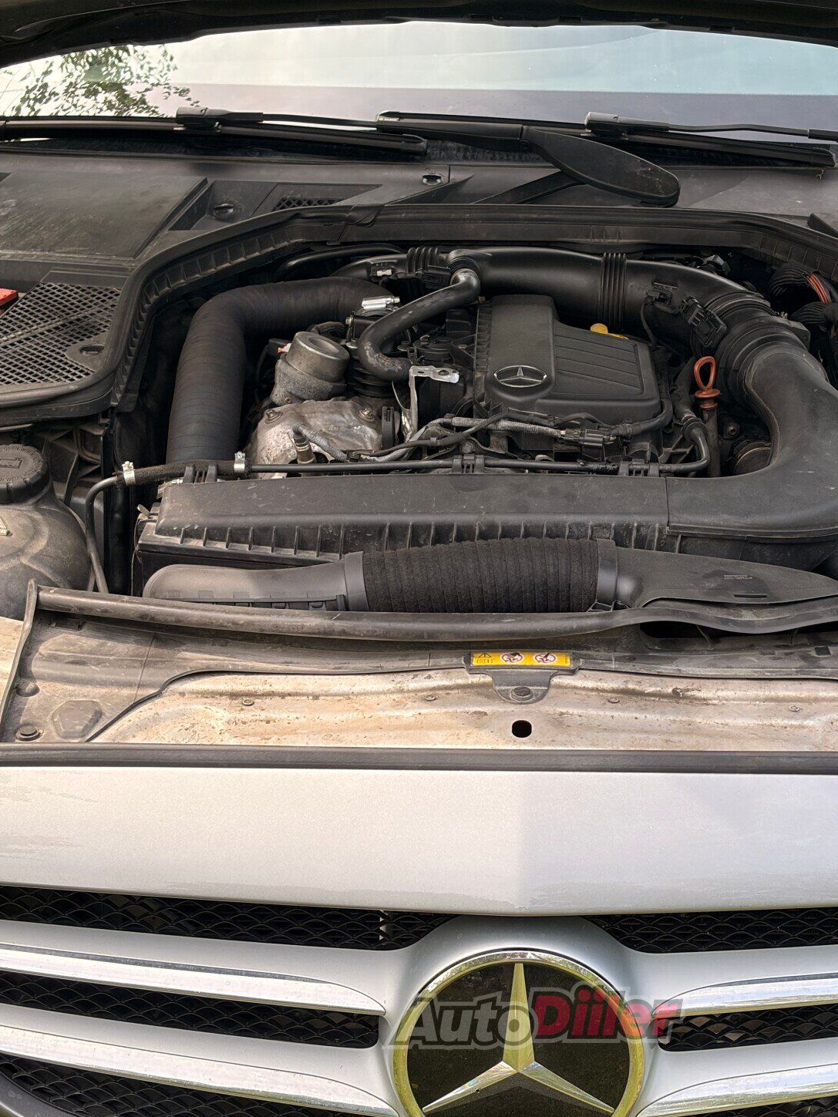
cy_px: 563
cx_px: 535
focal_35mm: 70
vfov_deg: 27.8
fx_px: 2259
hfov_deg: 21.0
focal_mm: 5.96
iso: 50
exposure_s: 1/732
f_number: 1.6
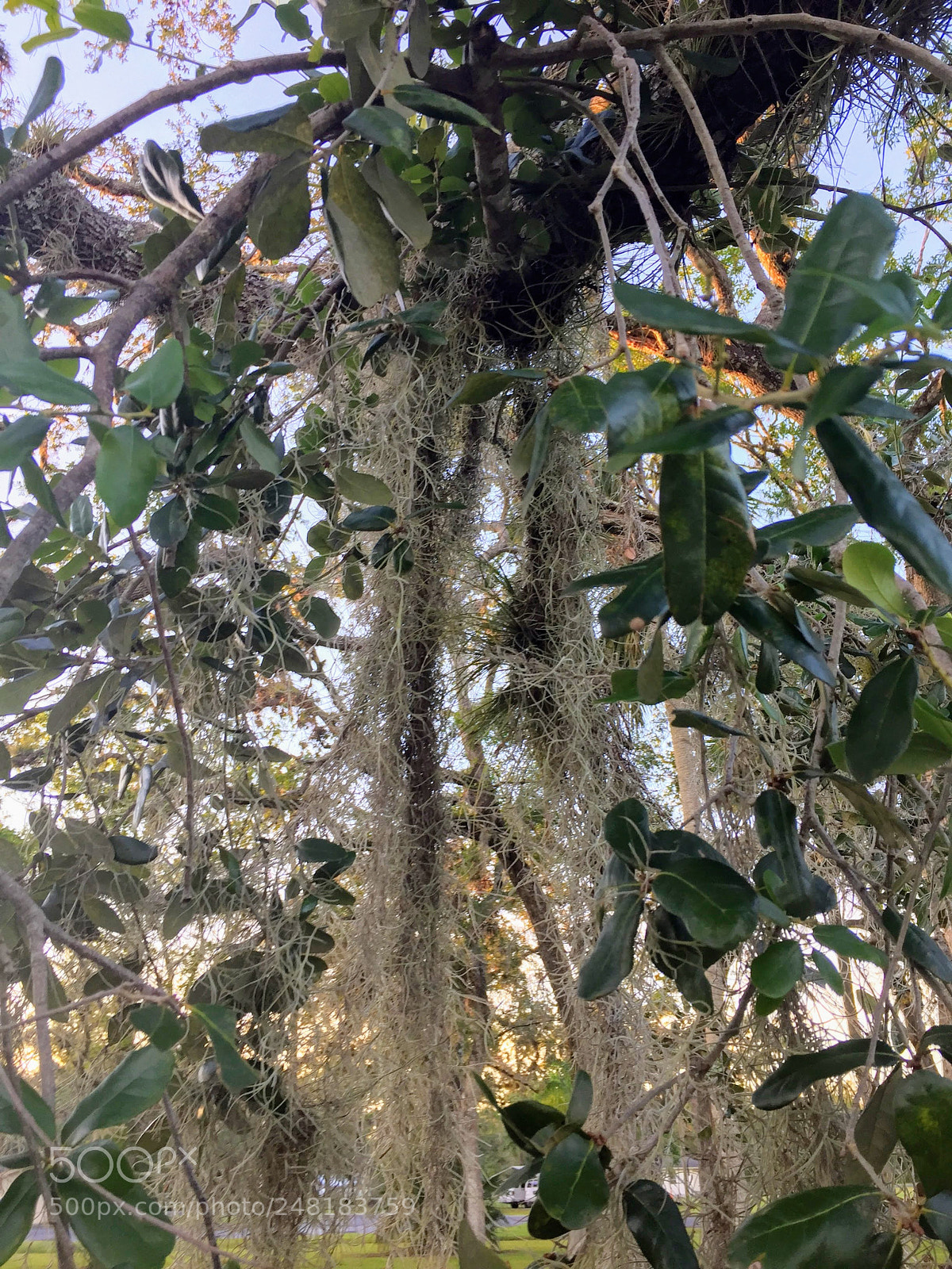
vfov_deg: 61.7
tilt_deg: +28.1
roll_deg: -0.2
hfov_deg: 48.2
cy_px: 634
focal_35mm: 29
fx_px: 1063
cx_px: 476
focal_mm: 4.15
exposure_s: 1/40
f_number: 2.2
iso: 32
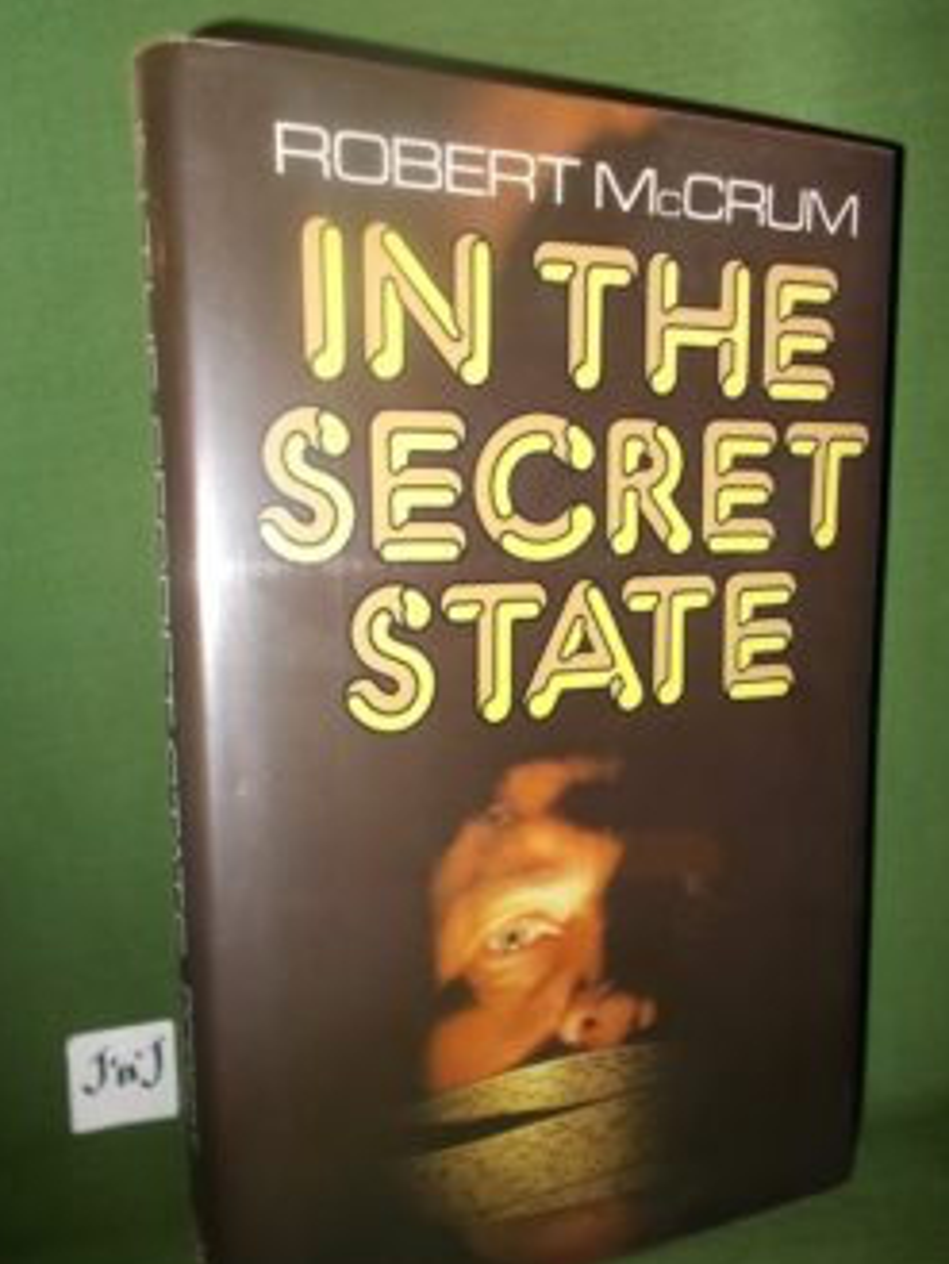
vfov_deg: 61.6
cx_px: 478
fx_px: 1059
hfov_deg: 48.3
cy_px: 670
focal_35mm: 29
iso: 200
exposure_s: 1/25
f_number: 3.2
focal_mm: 4.6
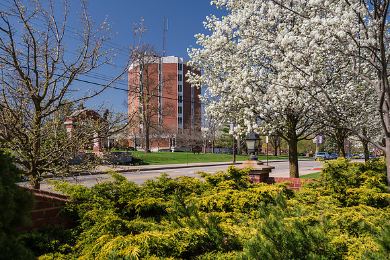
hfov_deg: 58.7
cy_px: 130
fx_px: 347
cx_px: 195
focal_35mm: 32
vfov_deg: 41.1
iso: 320
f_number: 7.1
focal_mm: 32
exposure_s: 1/250
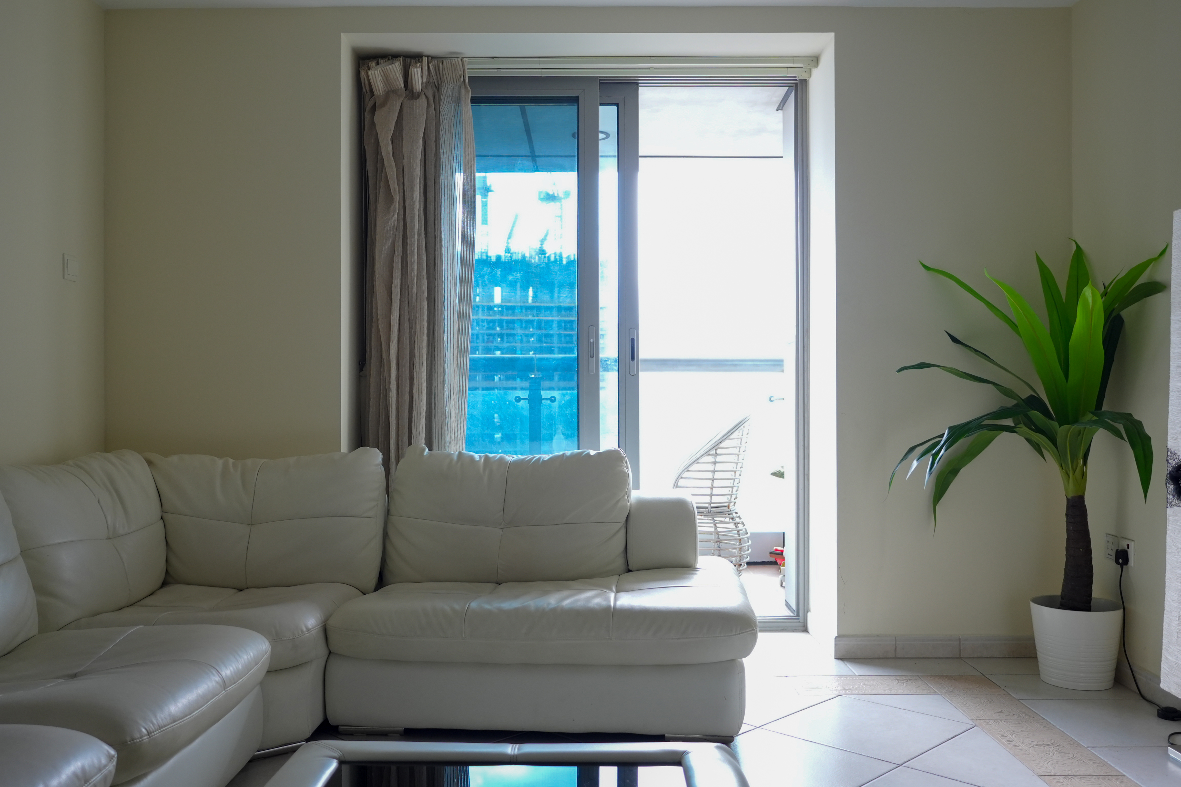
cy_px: 394
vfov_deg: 43.6
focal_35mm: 30
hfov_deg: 61.9
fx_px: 984
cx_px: 590
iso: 800
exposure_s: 1/90
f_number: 3.5
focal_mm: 20
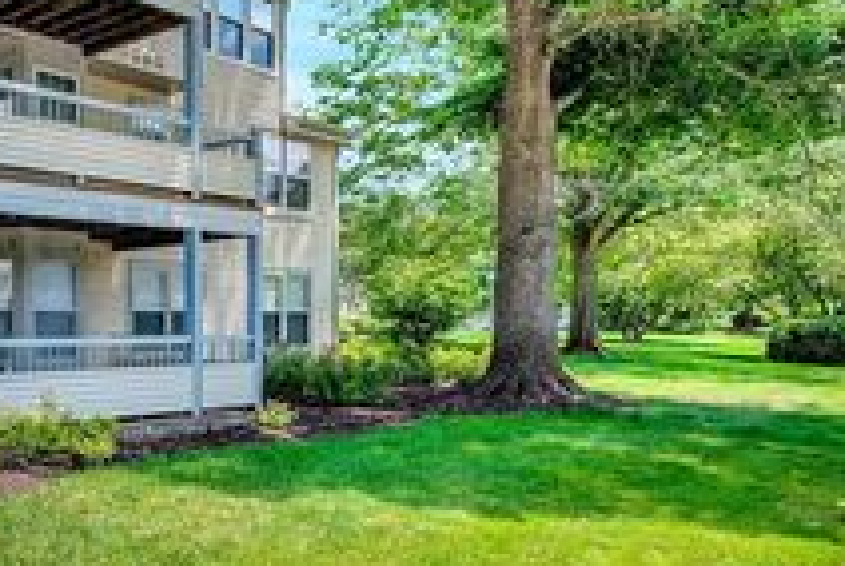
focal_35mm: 33
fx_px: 776
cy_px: 231
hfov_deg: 41.7
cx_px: -136
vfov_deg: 39.9
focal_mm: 14
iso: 200
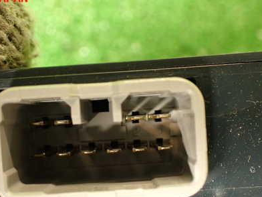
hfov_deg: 38.8
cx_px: 107
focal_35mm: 49
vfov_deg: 29.3
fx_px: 371
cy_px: 140
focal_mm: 5.79
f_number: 2.4
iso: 320
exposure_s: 1/30
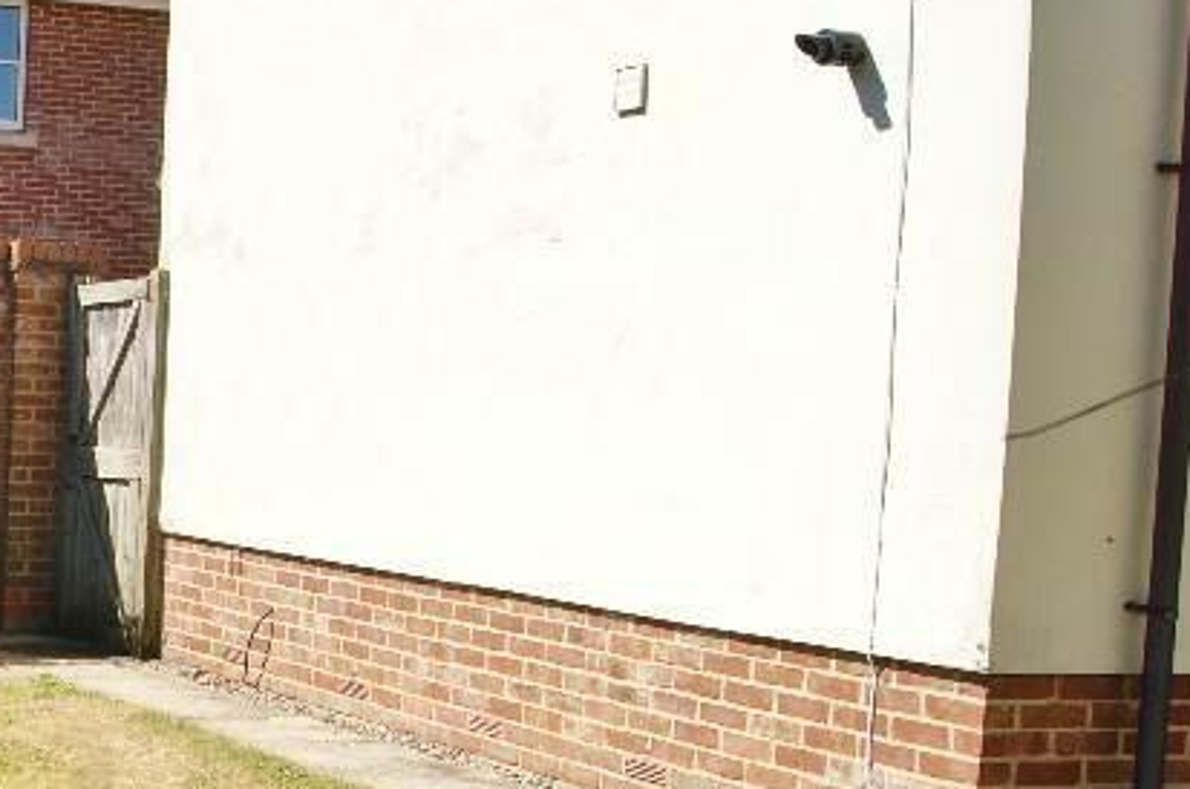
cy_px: 549
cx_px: -268
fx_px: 2211
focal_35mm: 67
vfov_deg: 20.2
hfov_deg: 26.5
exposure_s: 1/125
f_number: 10
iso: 100
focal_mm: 18
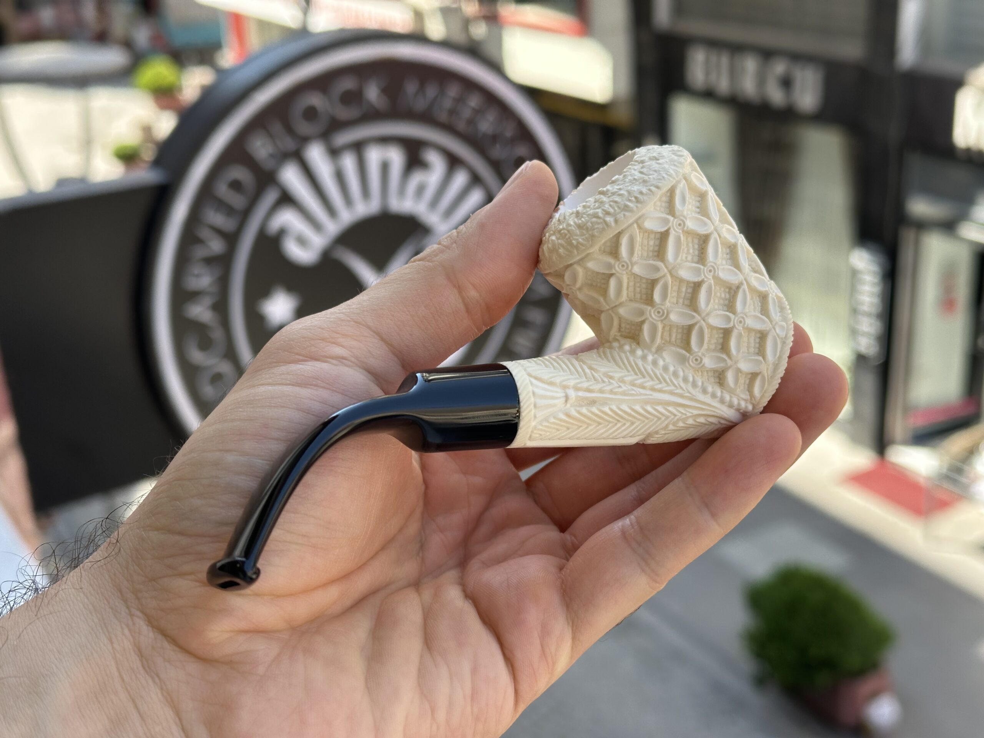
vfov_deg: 30.3
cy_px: 369
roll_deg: +2.9
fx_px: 1364
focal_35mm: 48
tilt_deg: -22.1
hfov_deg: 39.7
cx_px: 492
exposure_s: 1/627
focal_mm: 6.86
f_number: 1.78
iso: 64
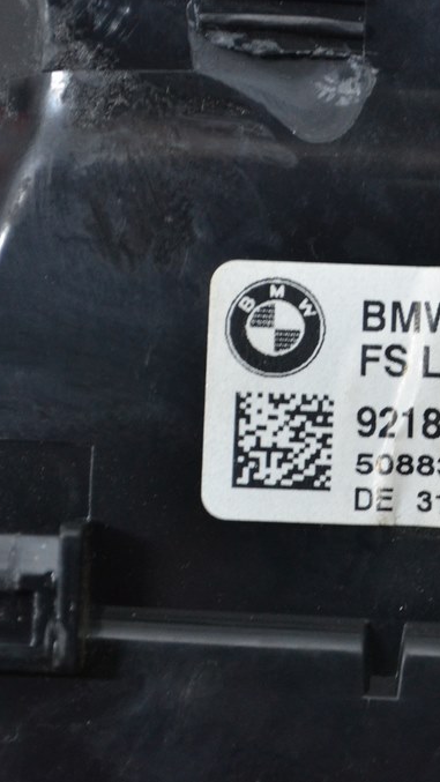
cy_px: 390
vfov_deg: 16.4
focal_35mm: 131
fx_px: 2712
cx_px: 499
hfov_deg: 9.2
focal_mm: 55
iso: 1250
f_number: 5.6
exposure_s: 1/60
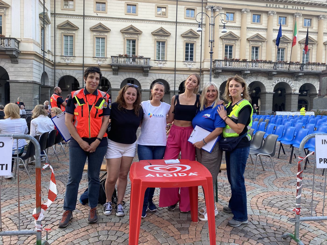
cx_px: 164
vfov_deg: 53.1
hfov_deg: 67.3
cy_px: 122
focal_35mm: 26
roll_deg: -0.9
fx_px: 246
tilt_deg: -3.6
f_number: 1.8
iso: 32
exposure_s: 1/122
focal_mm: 4.25
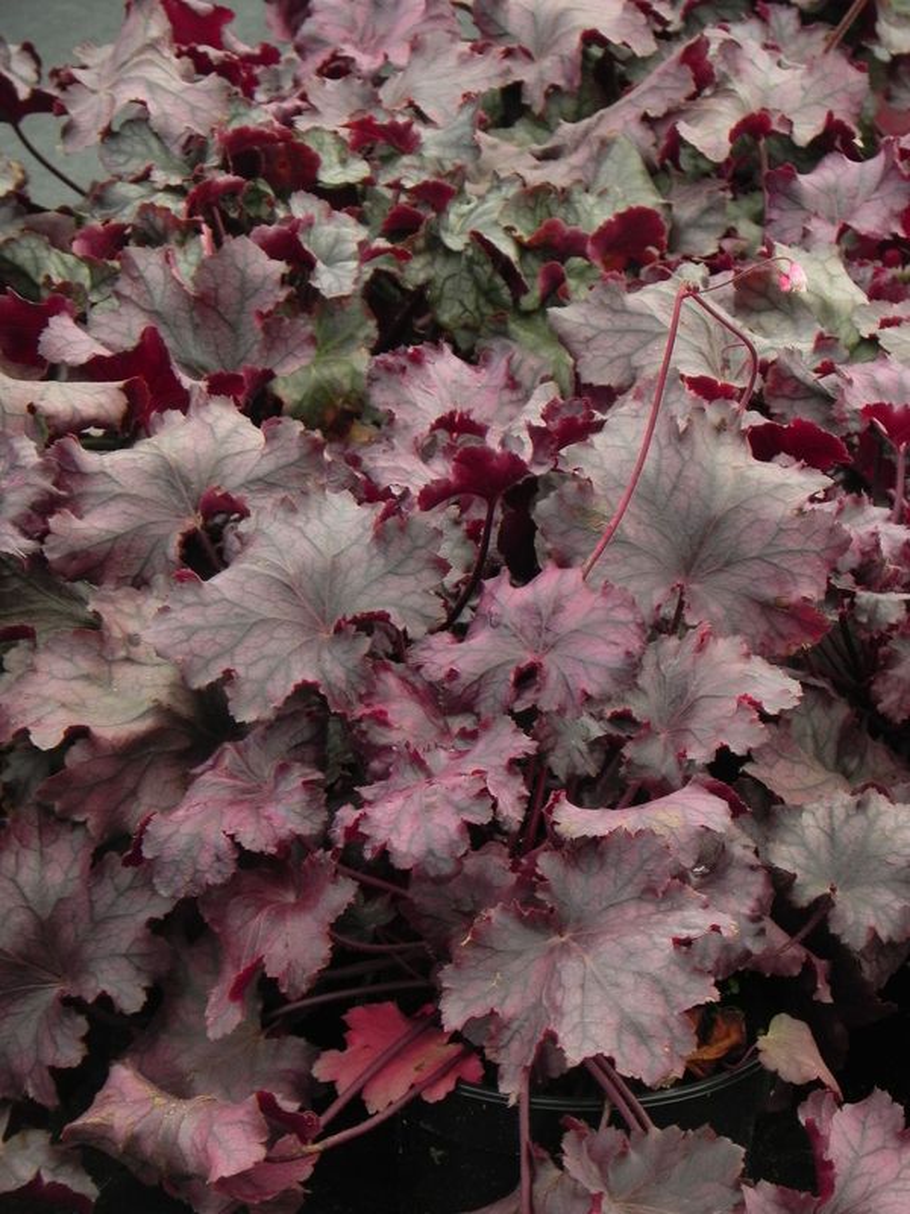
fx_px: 7431
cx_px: 455
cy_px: 607
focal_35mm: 212
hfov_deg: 7.0
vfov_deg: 9.3
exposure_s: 1/50
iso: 160
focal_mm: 37.7
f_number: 5
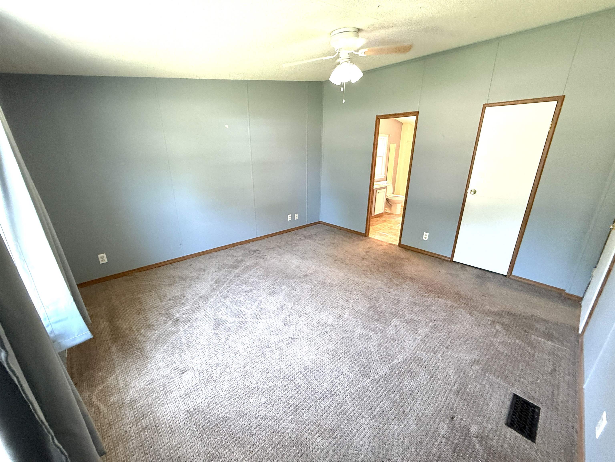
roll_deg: -0.4
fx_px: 249
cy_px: 231
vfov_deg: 85.7
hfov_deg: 102.1
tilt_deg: -17.9
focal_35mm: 14
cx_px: 308
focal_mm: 2.22
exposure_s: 1/60
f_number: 2.2
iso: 400
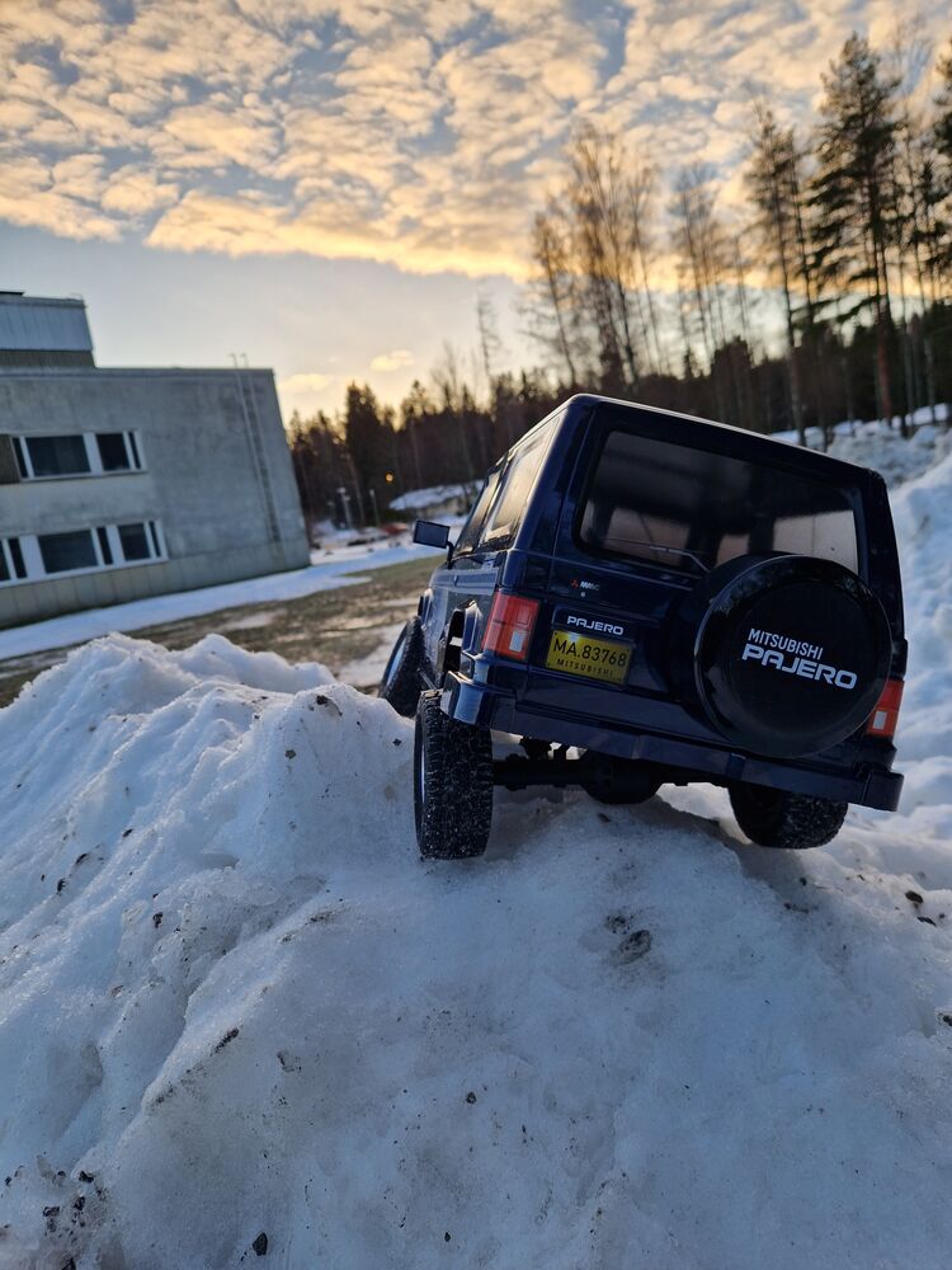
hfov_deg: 58.9
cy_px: 635
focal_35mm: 23
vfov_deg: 73.9
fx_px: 843
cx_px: 476
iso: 50
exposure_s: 1/363
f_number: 1.8
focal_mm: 5.4
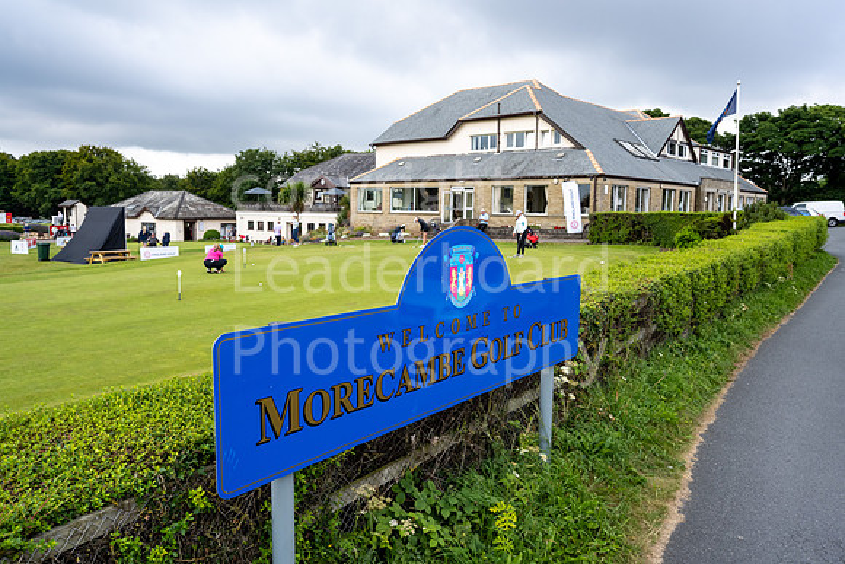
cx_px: 422
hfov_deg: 70.4
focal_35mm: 26
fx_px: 599
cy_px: 282
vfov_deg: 50.4
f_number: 6.3
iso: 320
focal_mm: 25.5
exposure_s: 1/320
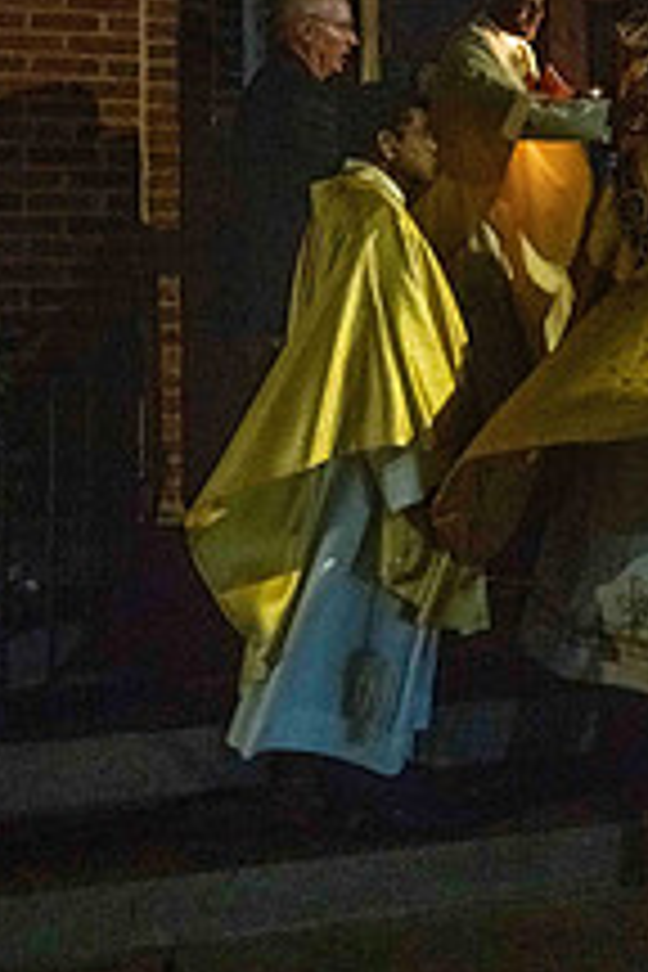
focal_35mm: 50
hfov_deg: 26.4
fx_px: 1350
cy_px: 238
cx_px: 536
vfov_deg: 38.5
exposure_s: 1/40
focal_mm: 24
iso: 8000
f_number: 6.3
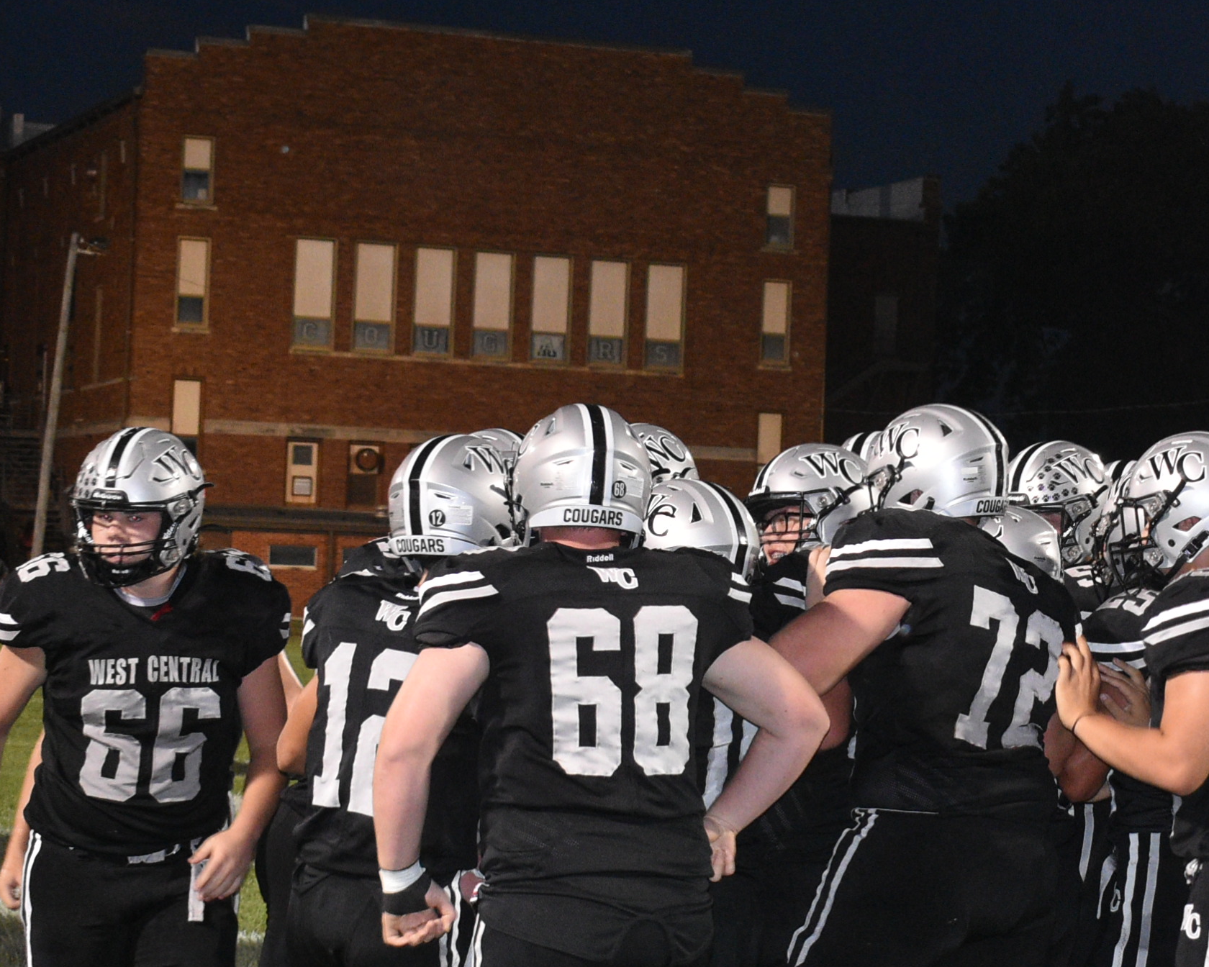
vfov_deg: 14.1
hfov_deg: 17.4
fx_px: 3909
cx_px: 1060
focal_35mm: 109
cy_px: 535
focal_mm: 29
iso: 1600
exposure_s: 1/60
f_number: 4.2
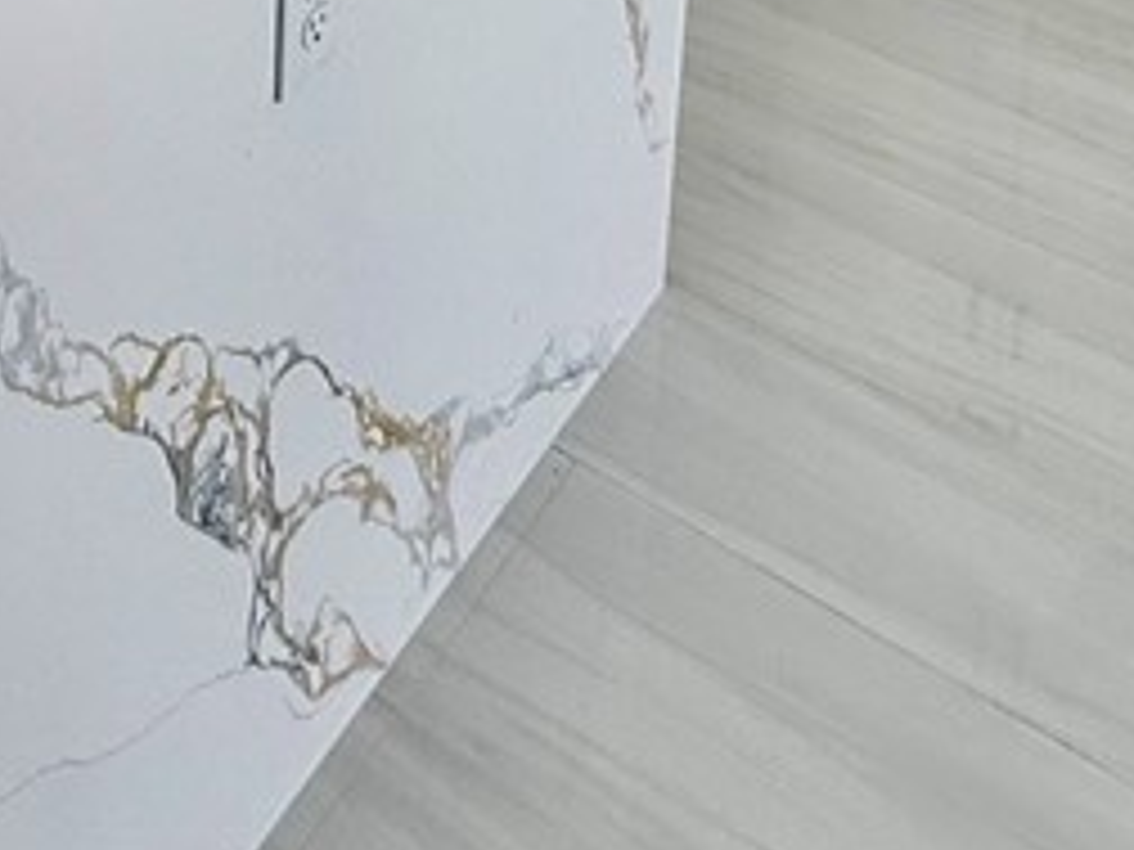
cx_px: 252
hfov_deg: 33.0
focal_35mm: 57
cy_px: -792
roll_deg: -1.9
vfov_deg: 18.4
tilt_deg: -9.4
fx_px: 1867
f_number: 2.2
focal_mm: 2.22
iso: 50
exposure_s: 1/166
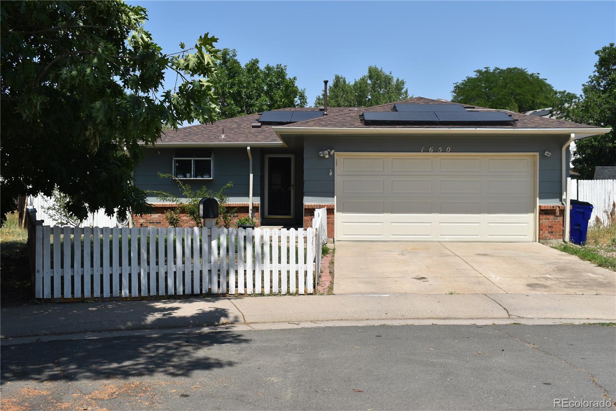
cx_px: 308
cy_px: 206
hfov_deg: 51.3
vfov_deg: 35.5
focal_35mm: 38
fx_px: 641
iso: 100
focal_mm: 25
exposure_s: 1/320
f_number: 9
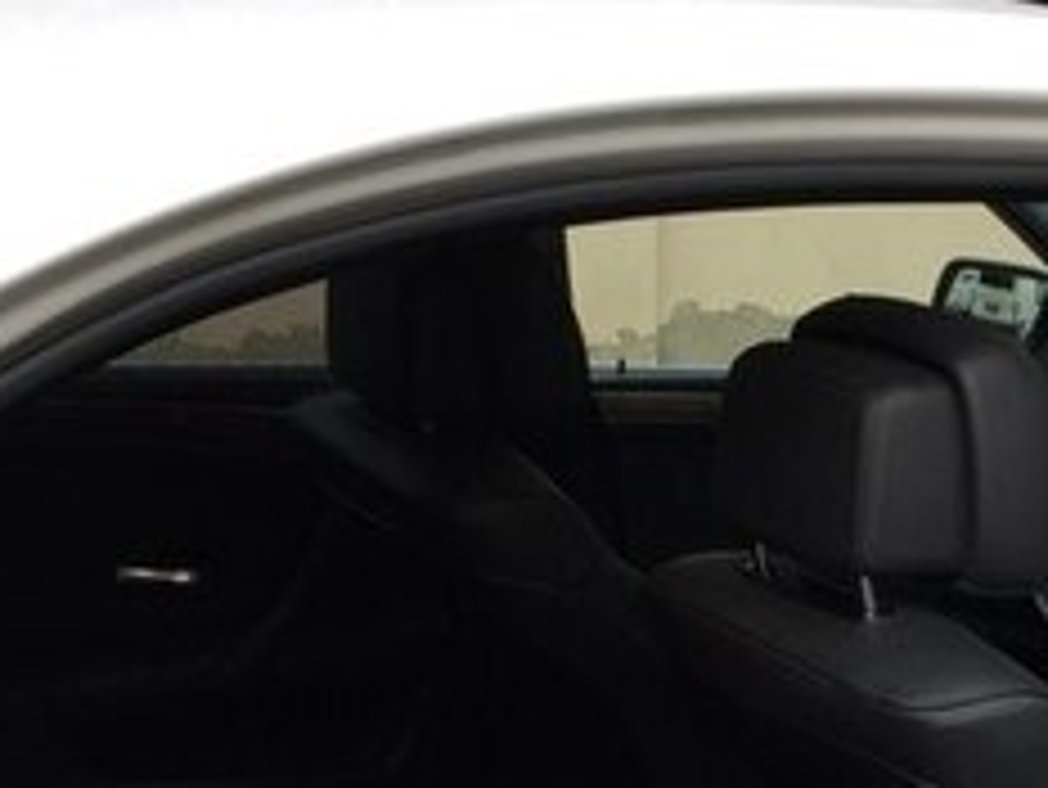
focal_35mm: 82
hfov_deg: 23.0
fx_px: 2484
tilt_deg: -21.0
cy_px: 934
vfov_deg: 17.2
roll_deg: -3.8
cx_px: 1026
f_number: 2.2
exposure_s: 1/111
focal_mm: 4.15
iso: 32
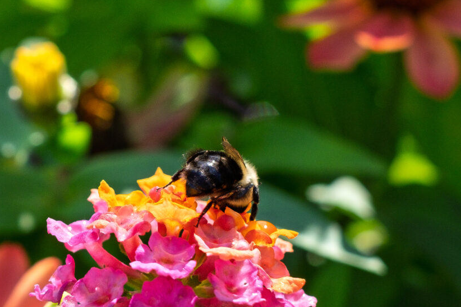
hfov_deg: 12.3
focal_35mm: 165
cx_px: -39
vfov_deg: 8.3
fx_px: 2113
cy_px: 105
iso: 320
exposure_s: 1/950
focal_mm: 35
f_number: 4
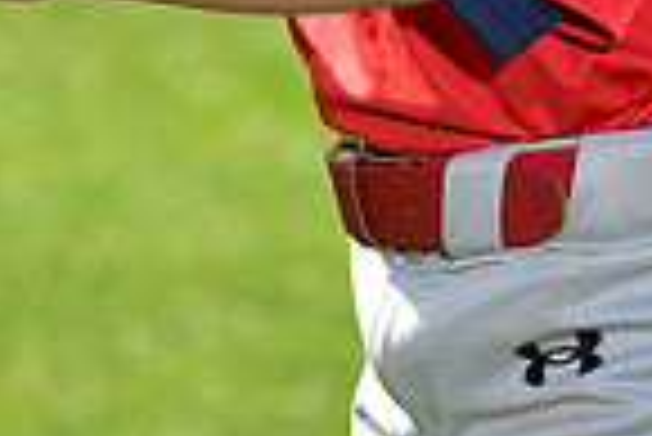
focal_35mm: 463
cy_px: -333
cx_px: 425
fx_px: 8394
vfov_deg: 3.0
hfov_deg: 4.4
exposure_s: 1/250
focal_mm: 116
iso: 80
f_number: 5
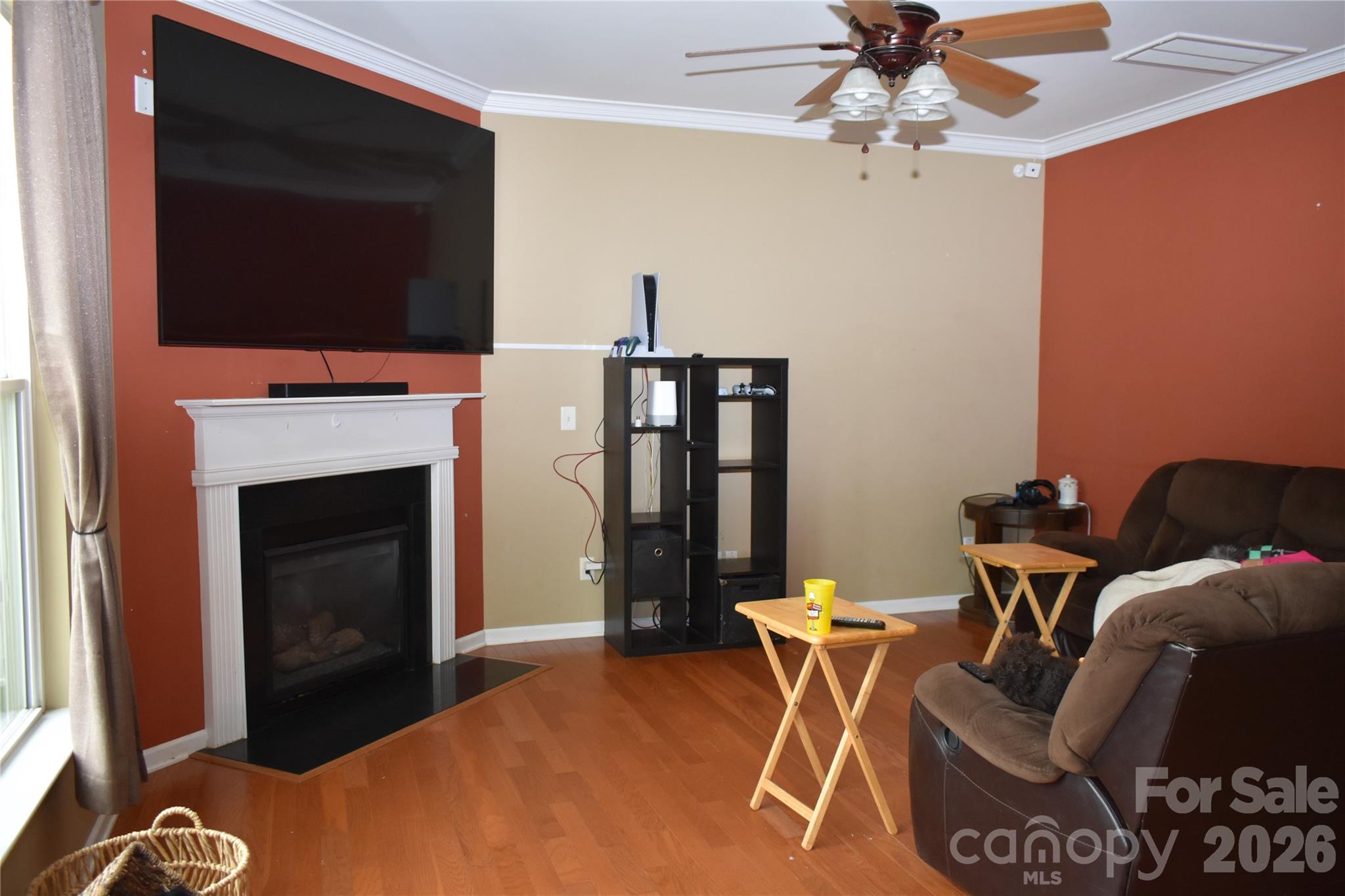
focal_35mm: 27
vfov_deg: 47.9
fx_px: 1009
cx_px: 672
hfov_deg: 67.4
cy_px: 448
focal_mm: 18
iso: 800
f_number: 4
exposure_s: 1/125
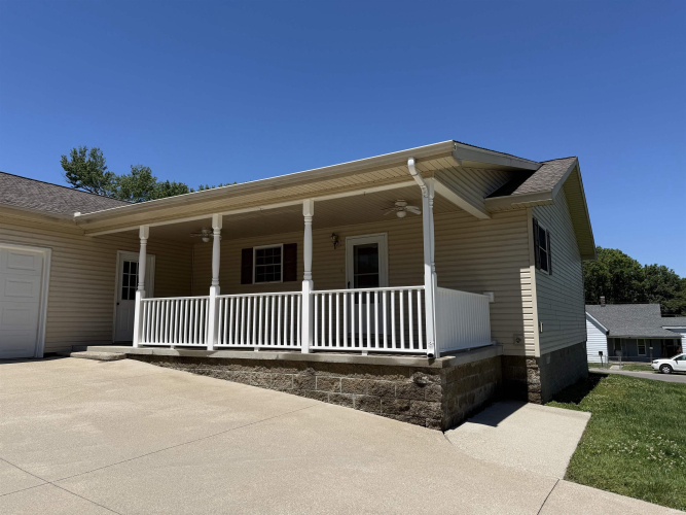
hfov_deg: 71.6
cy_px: 258
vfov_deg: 56.8
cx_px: 343
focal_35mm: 24
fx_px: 476
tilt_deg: +7.5
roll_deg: -0.4
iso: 80
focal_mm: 6.76
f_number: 1.78
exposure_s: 1/6173
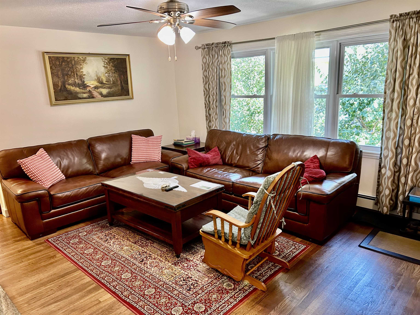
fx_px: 315
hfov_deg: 67.3
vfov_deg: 53.1
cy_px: 158
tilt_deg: -13.6
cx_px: 210
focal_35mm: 26
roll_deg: +2.7
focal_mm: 5.7
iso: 200
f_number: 1.5
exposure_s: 1/60
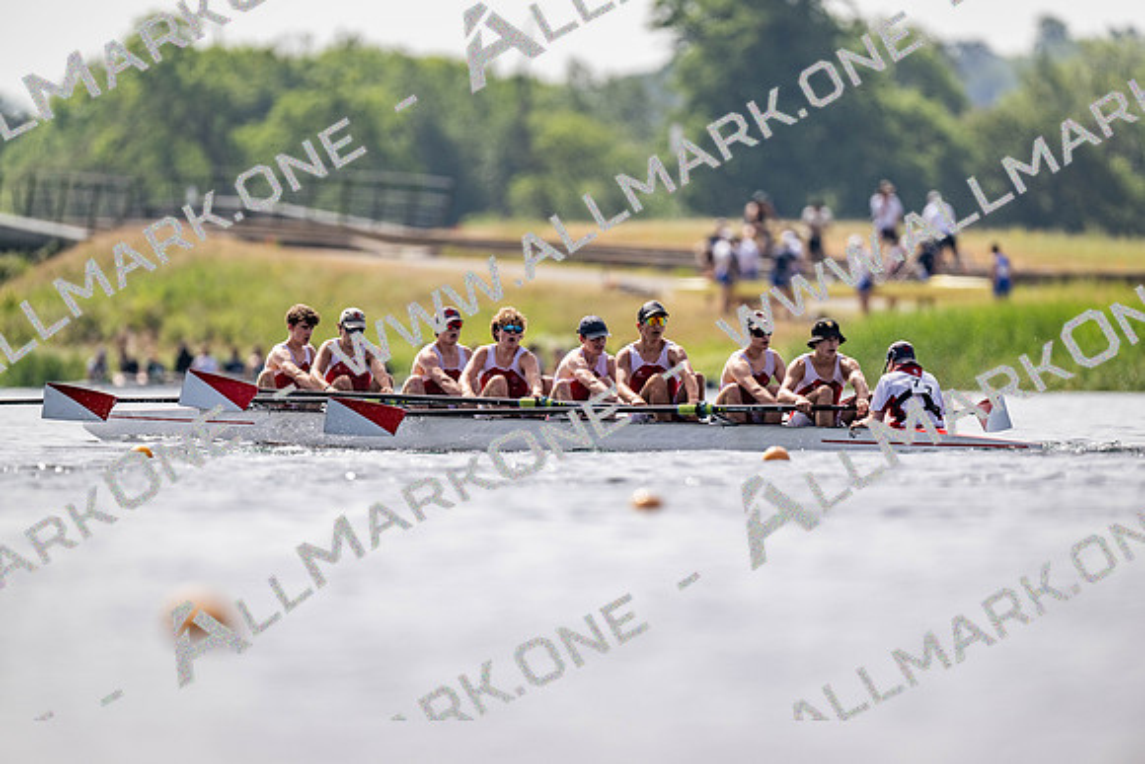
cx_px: 572
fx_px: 19087
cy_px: 382
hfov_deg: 3.4
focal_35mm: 600
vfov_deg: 2.3
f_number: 4
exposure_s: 1/2500
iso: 125
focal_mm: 600
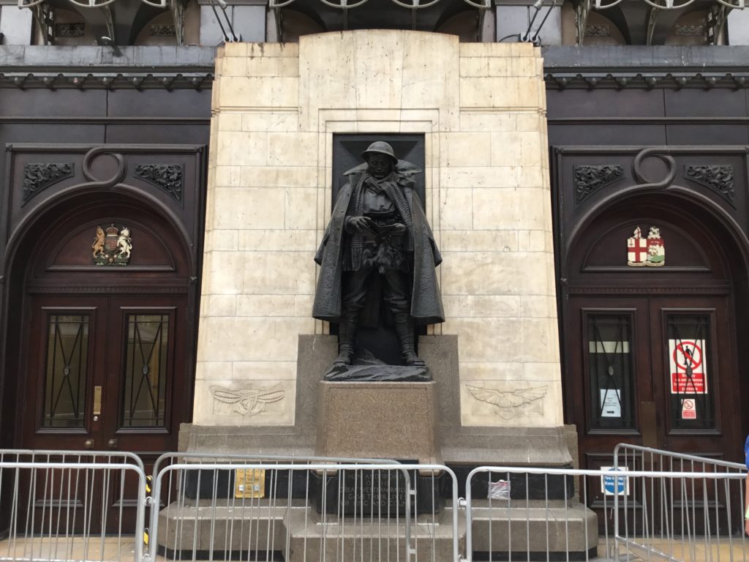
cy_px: 281
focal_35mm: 31
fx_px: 671
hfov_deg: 58.4
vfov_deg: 45.4
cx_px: 374
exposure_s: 1/100
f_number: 2.4
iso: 40
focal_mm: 3.3
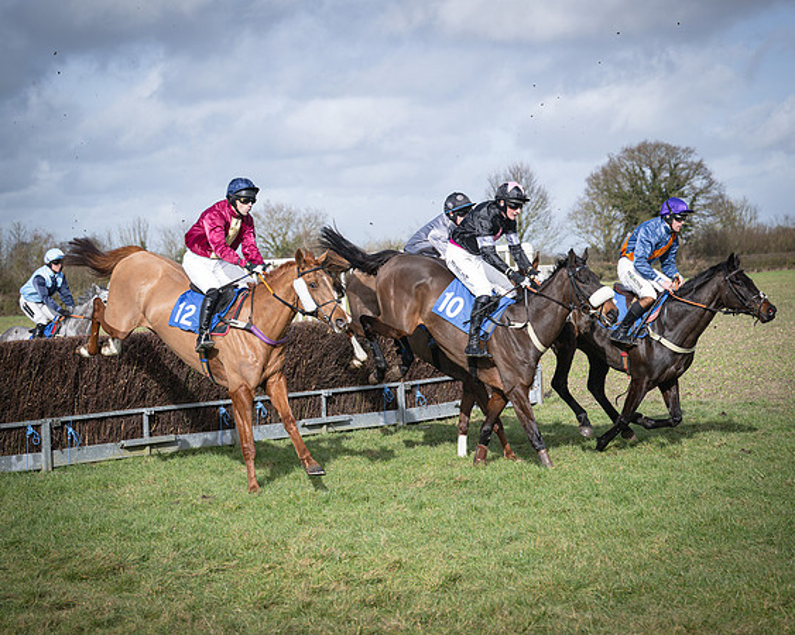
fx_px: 1981
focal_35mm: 84
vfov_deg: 18.2
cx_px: 392
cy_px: 323
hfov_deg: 22.7
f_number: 4
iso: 400
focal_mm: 70
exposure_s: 1/4000
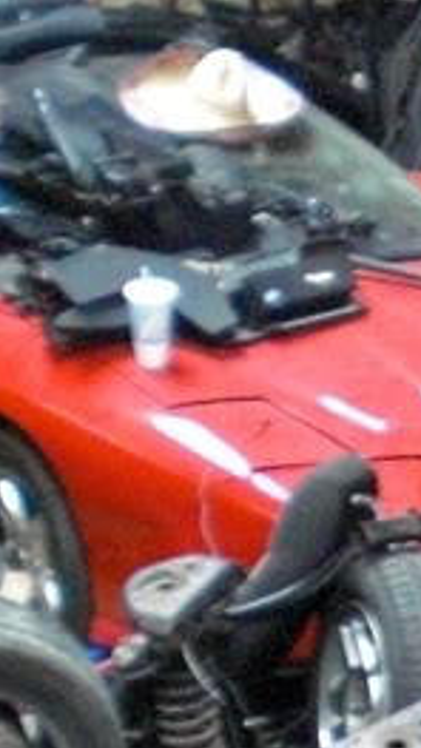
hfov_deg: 7.0
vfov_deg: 13.1
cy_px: 862
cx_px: 1089
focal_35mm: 161
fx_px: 3194
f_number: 3.1
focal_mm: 6.3
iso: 800
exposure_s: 1/20
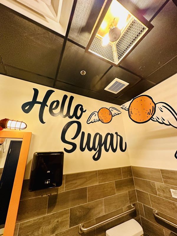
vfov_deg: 102.1
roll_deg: +1.2
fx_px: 95
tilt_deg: +20.7
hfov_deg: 85.7
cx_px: 88
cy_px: 118
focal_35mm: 14
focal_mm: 2.22
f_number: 2.2
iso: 400
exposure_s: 1/60
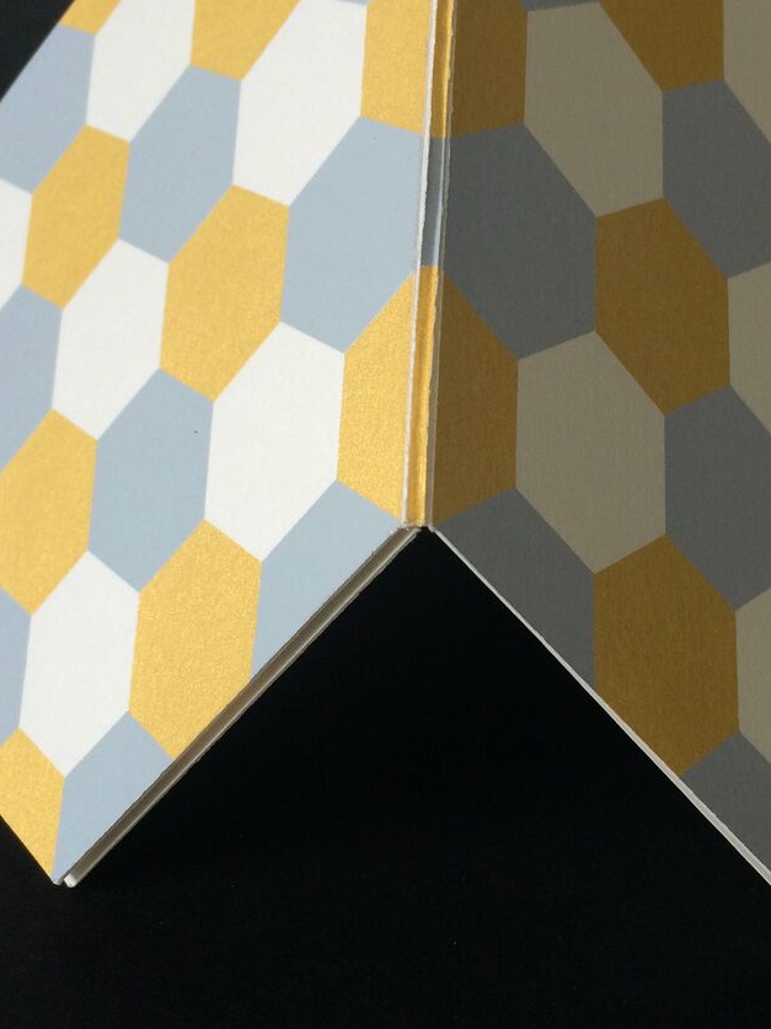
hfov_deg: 27.9
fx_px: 1545
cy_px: 465
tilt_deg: -26.1
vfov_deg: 36.8
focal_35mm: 52
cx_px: 480
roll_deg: +0.4
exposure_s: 1/100
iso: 50
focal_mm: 4.15
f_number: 2.2
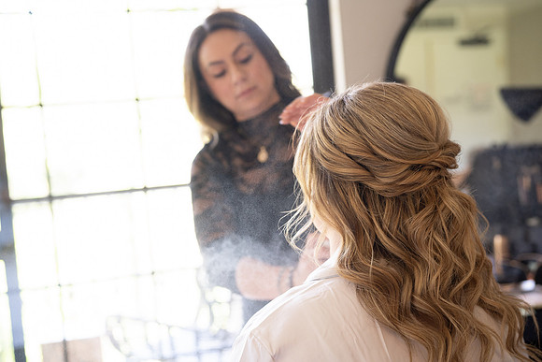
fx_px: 753
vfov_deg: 27.0
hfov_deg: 39.6
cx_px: 271
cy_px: 181
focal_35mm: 50
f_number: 2.5
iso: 800
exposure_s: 1/80
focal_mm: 50
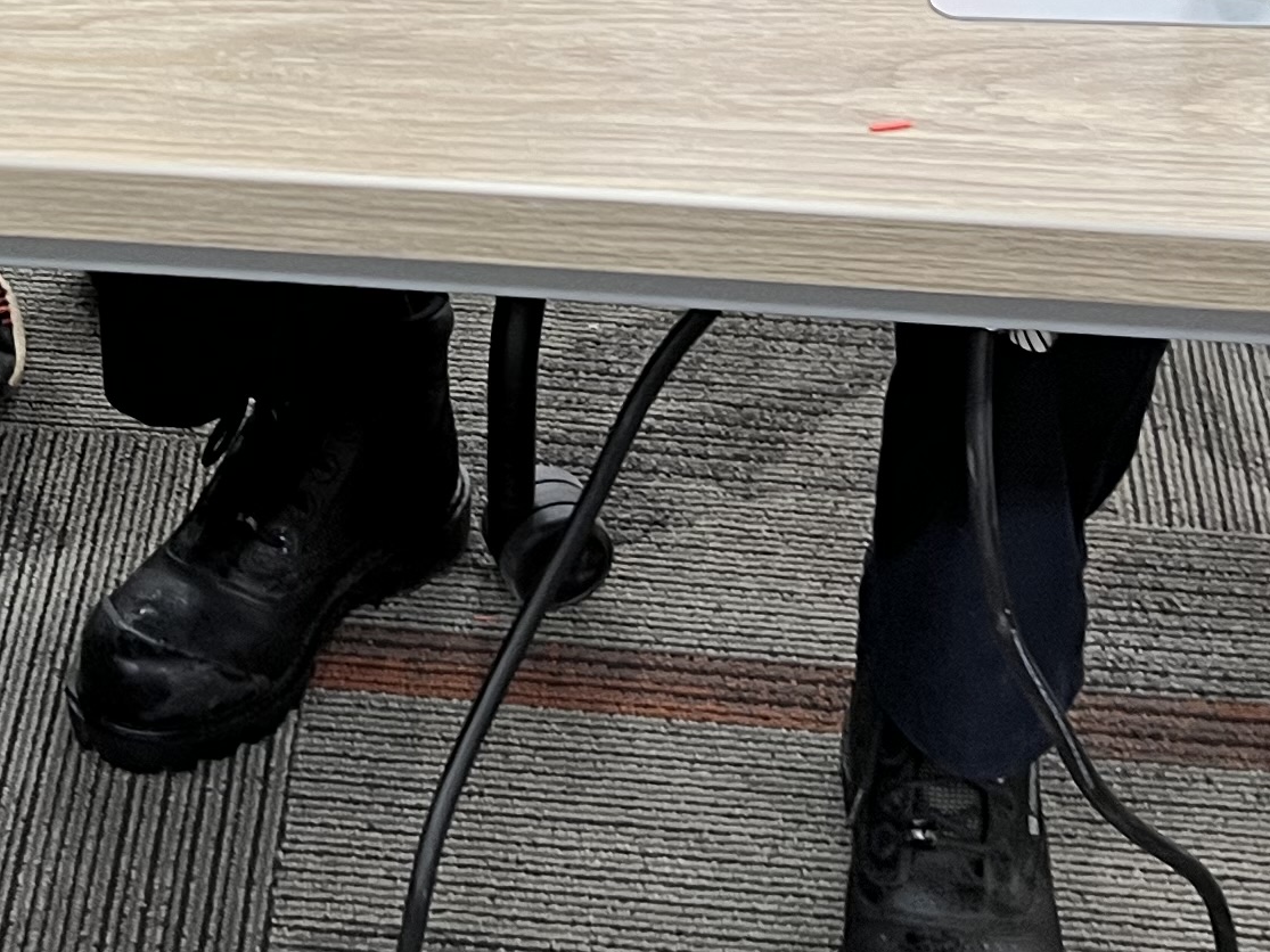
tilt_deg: -28.8
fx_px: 3448
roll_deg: -0.4
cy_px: -326
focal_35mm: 94
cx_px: 236
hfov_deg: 20.6
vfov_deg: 14.9
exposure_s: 1/60
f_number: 1.5
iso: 80
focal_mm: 5.7
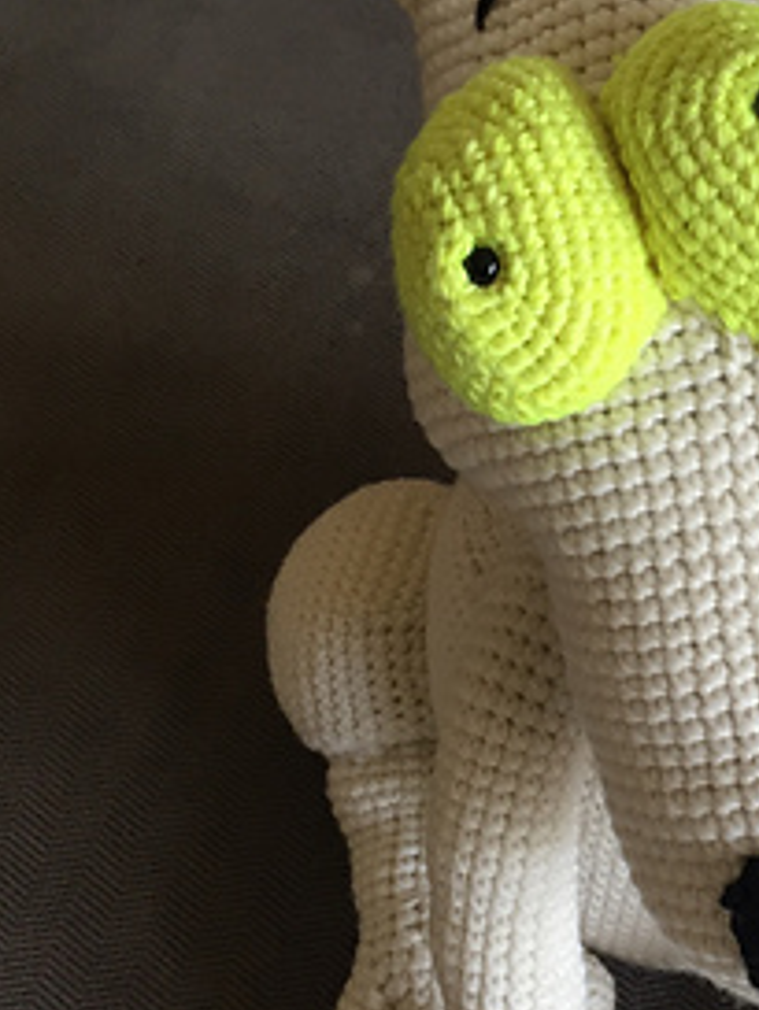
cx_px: 726
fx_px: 1986
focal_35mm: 68
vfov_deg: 28.5
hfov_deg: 21.0
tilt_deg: -63.5
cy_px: 499
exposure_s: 1/40
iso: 32
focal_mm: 4.15
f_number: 2.2
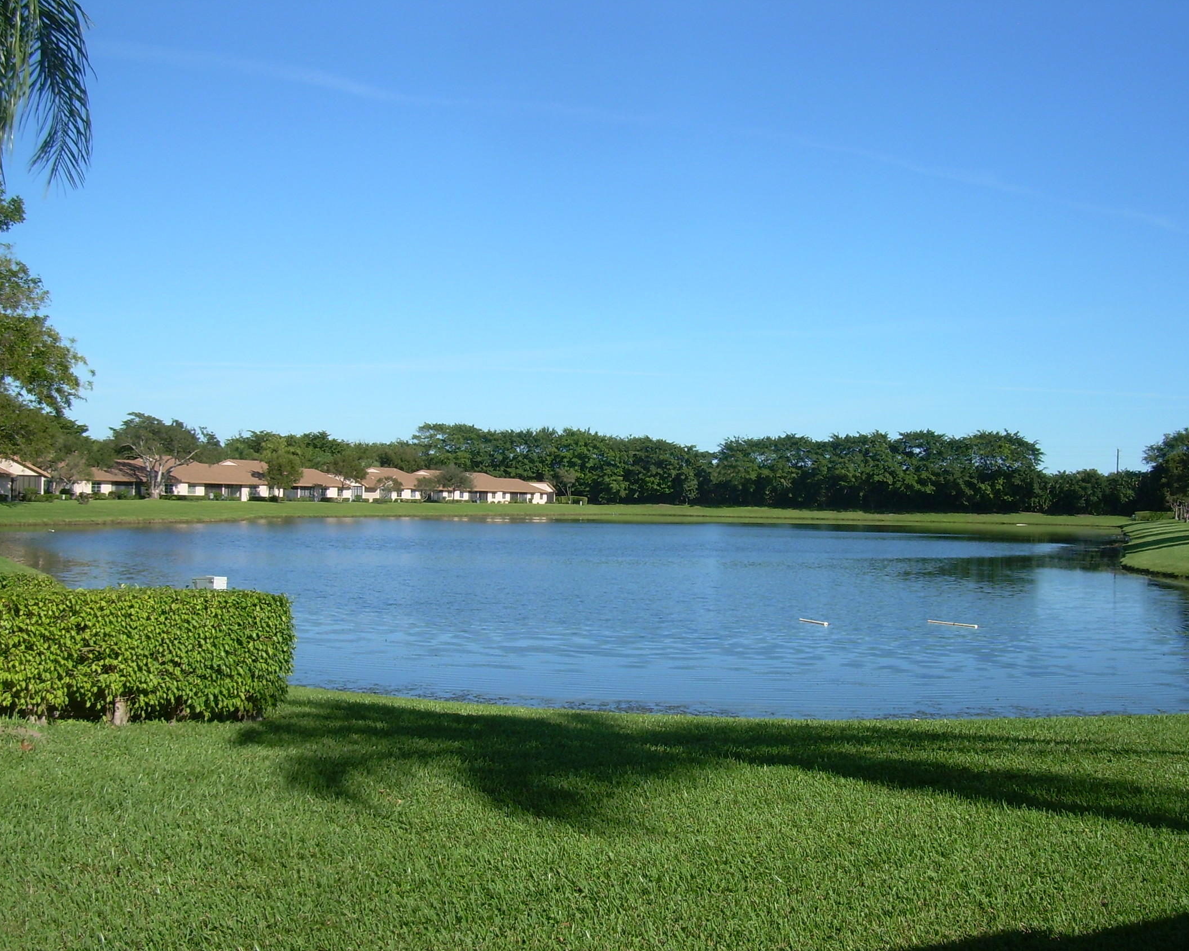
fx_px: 1407
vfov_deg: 37.3
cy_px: 475
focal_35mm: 40
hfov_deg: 45.8
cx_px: 636
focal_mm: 6.3
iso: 50
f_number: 4.6
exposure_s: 1/420
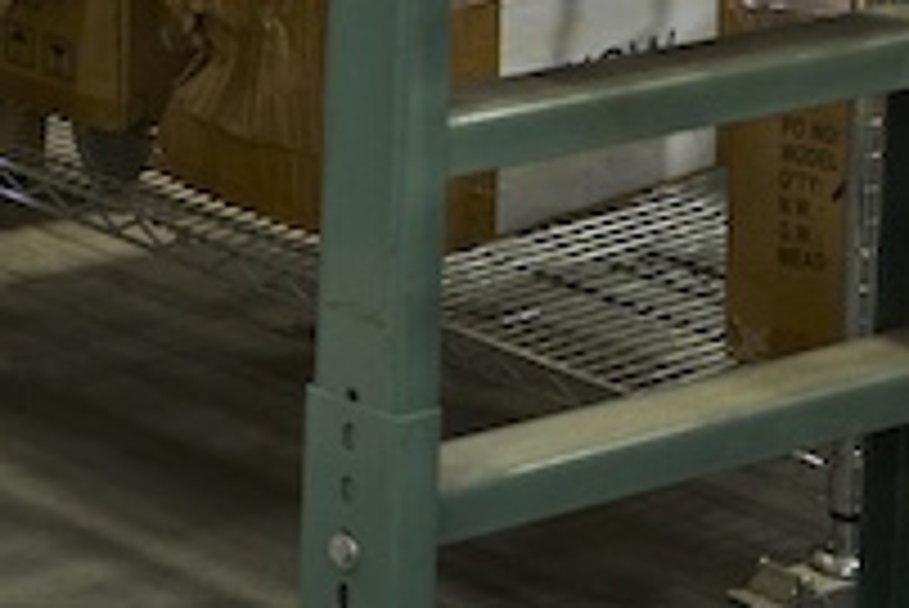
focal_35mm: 208
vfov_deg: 6.4
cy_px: -770
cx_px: -576
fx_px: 5256
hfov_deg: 9.5
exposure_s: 1/100
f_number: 2
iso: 640
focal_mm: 35
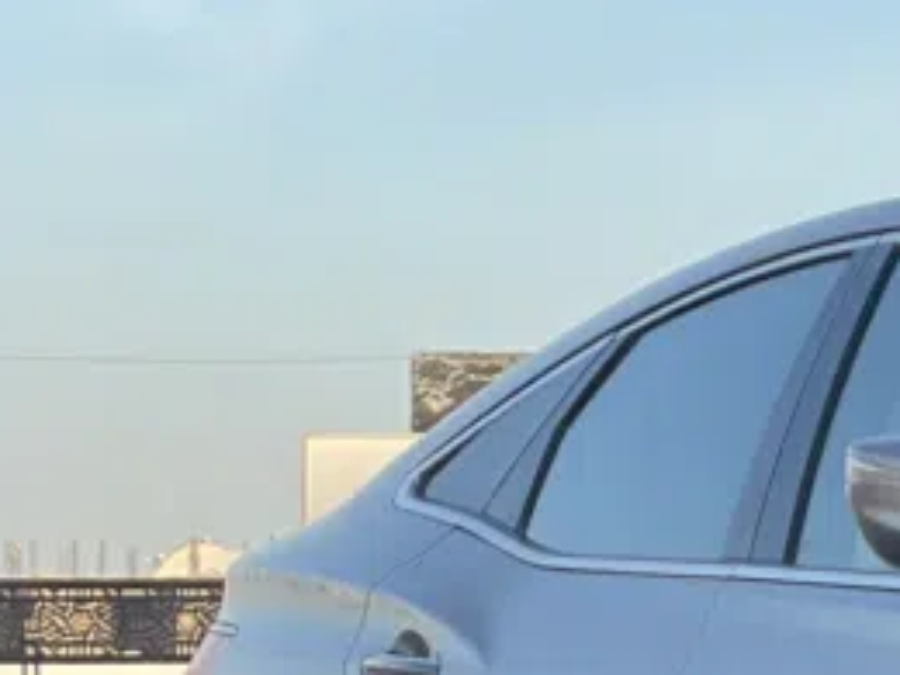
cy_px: 706
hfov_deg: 9.1
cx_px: 1765
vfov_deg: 7.2
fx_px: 5330
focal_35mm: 205
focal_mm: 6
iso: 32
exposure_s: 1/390
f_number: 2
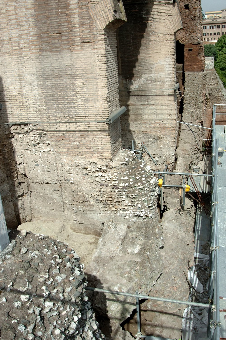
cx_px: 113
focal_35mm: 36
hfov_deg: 36.8
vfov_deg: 53.2
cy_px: 170
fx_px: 340
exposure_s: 1/400
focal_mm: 24
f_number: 10
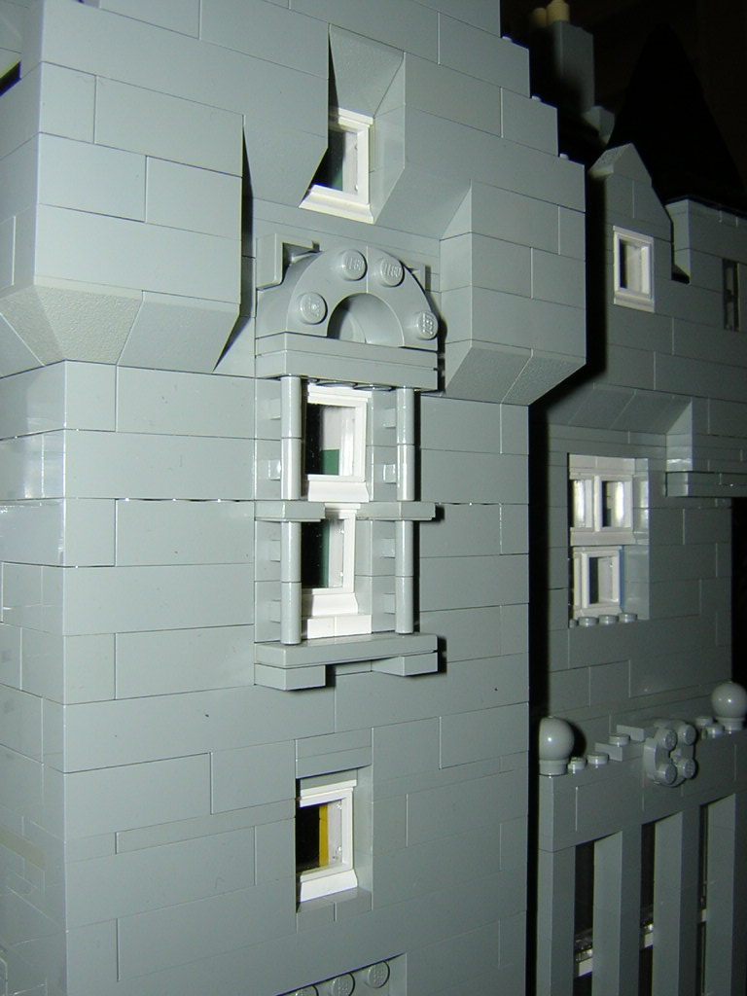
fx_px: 1036
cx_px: 374
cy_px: 498
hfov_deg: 39.7
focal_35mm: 36
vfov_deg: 51.4
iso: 100
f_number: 5.2
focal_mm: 4.7
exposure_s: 1/60.1
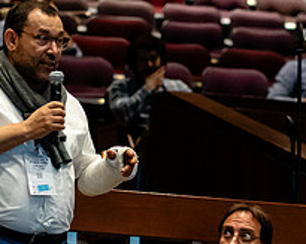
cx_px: 30
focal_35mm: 337
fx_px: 3052
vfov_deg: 4.6
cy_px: 160
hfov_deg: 5.7
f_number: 2.8
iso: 4000
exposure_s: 1/200
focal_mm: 85
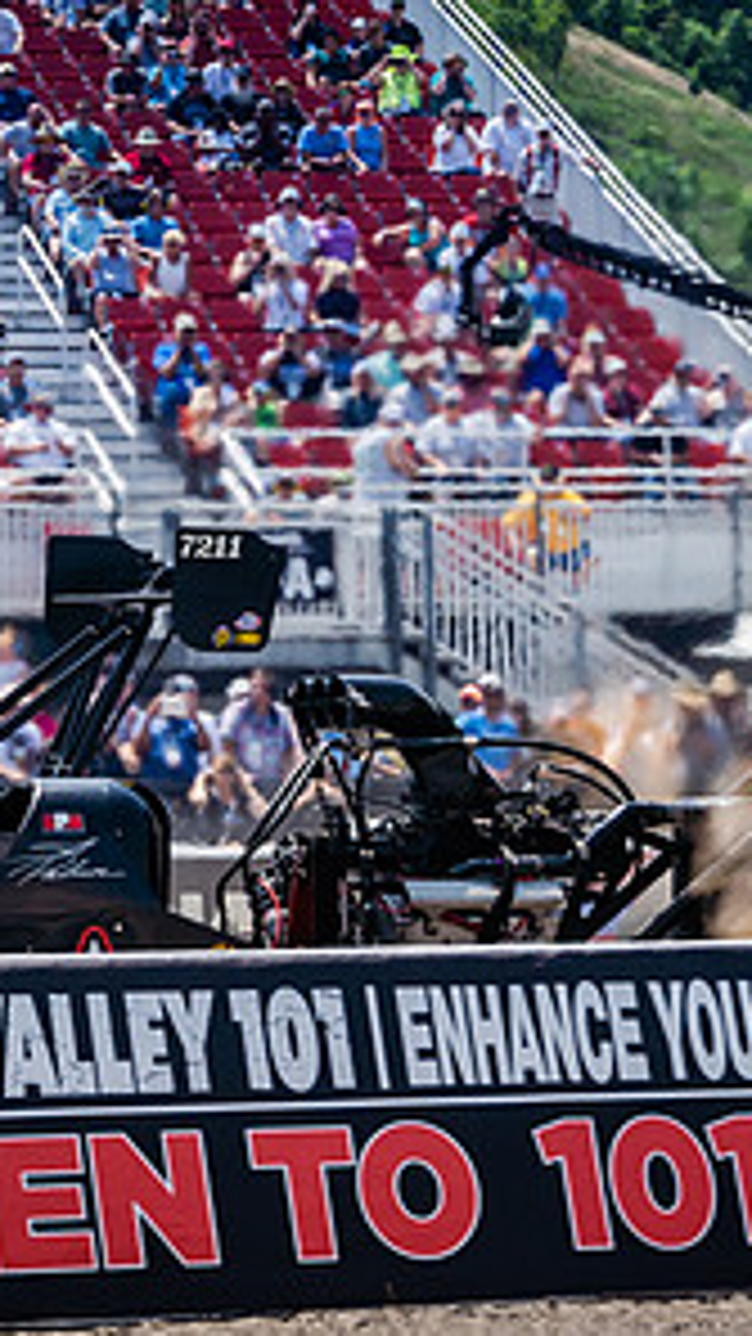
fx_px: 5496
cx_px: 364
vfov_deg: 13.9
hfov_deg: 7.8
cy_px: 713
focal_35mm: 155
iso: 100
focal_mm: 50
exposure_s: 1/2000
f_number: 5.6
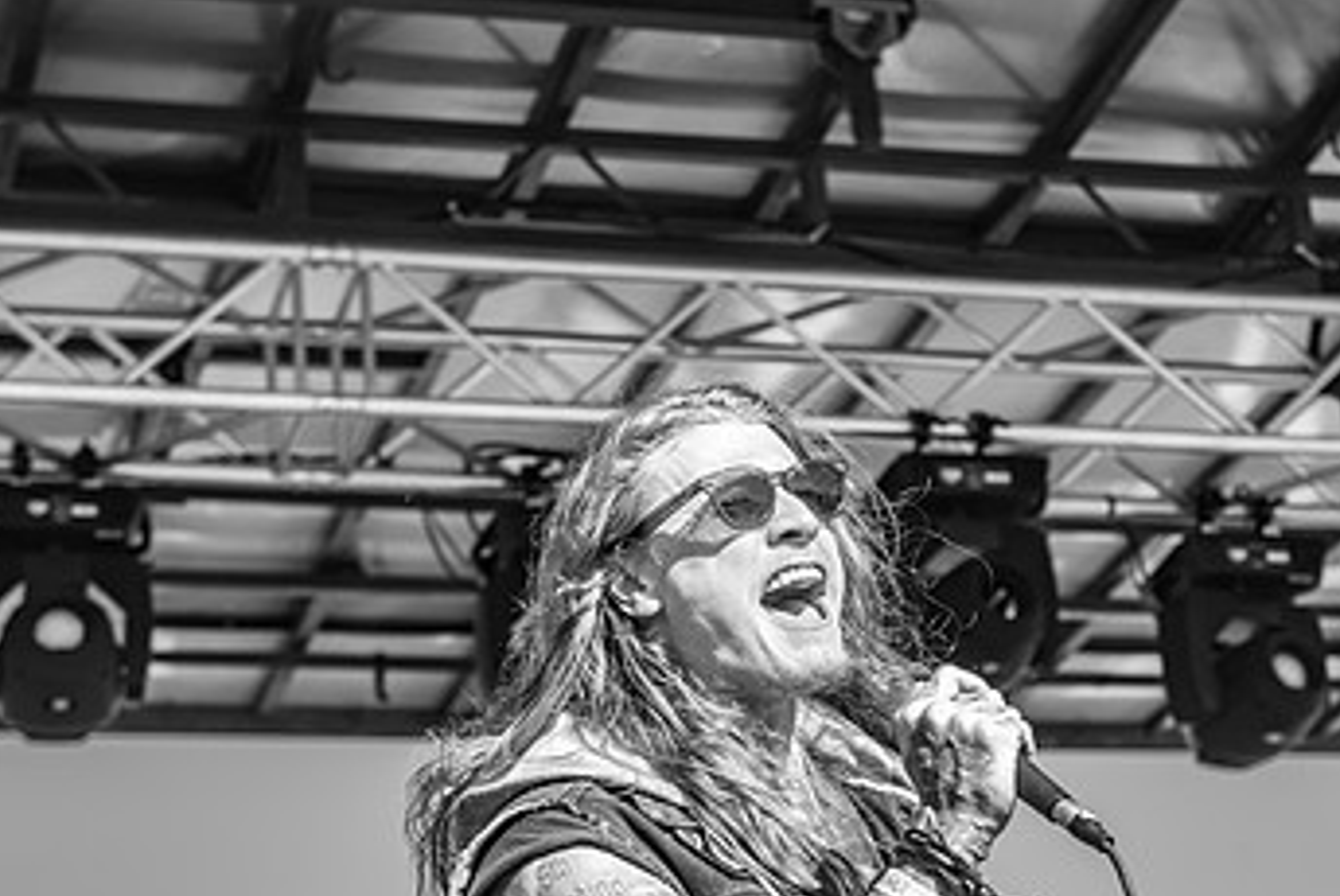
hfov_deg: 17.3
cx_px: 818
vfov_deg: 11.6
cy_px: 660
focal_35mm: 118
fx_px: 4396
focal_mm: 70
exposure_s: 1/250
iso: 100
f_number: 5.6
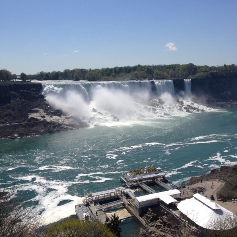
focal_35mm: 42
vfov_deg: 40.0
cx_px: 157
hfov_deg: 39.6
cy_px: 117
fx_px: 325
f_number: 2.4
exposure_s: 1/3247
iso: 50
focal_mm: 4.28
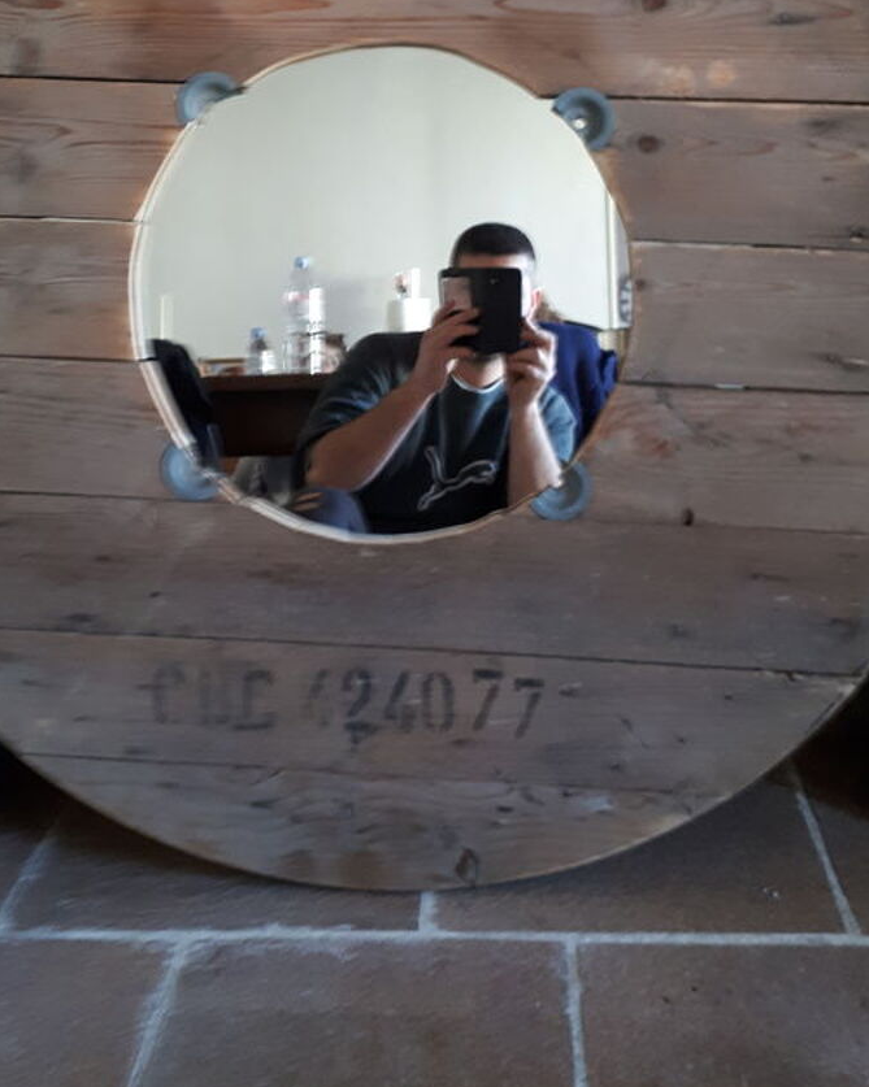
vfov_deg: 42.9
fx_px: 1351
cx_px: 418
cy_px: 319
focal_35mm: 42
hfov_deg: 35.7
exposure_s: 1/25
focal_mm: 3.6
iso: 160
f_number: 1.9
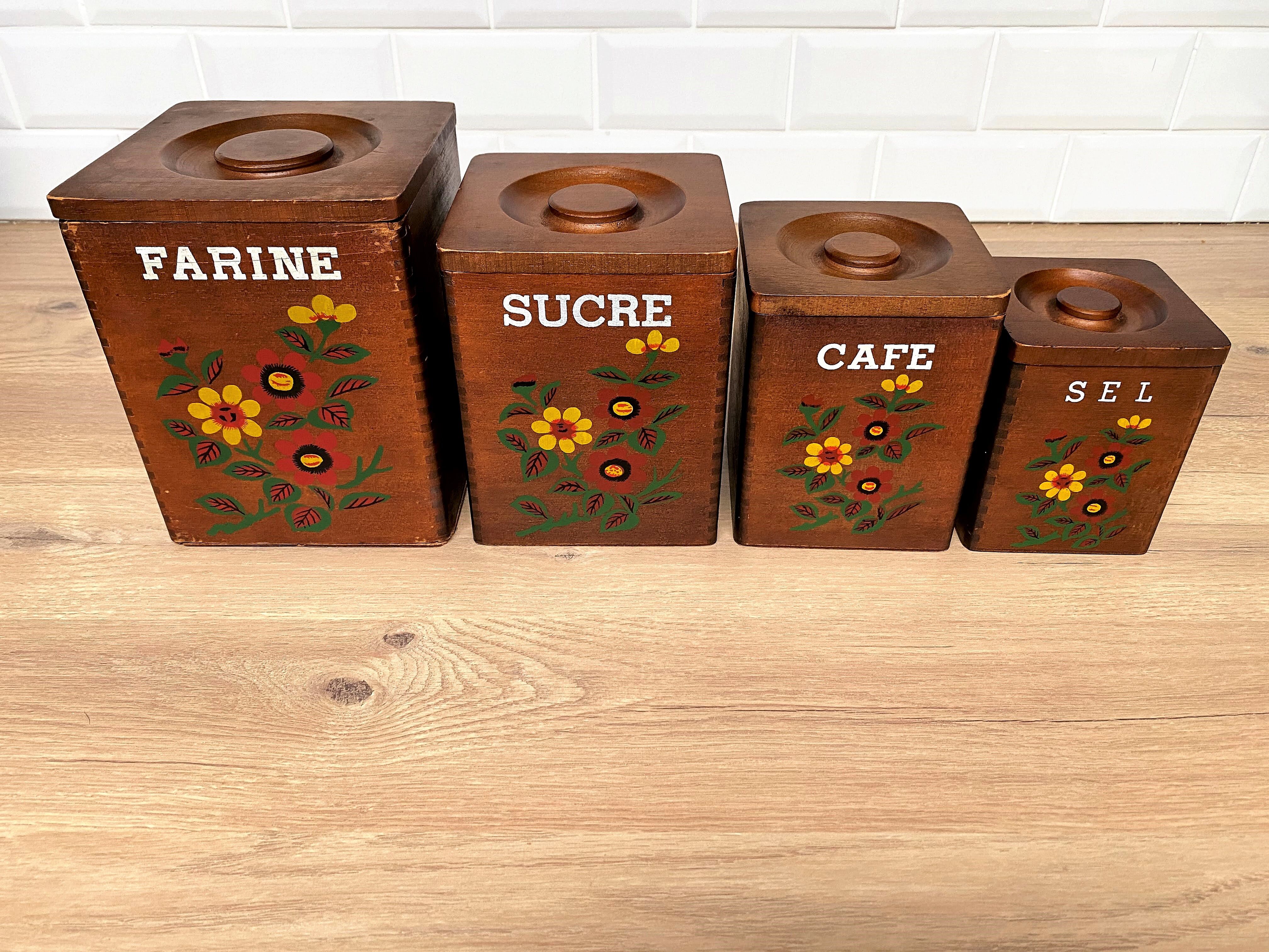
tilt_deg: -35.6
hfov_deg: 67.3
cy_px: 476
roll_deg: +0.1
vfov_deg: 53.1
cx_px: 634
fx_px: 953
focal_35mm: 26
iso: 160
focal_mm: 4.25
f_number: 1.8
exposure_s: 1/60
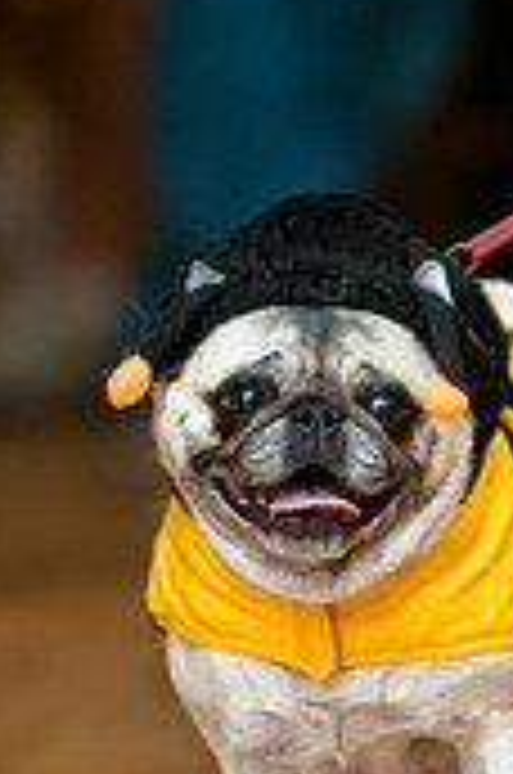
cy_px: 297
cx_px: 358
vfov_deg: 2.6
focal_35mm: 786
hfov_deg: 1.7
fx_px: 16868
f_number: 2.8
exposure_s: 1/200
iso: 200
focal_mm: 200
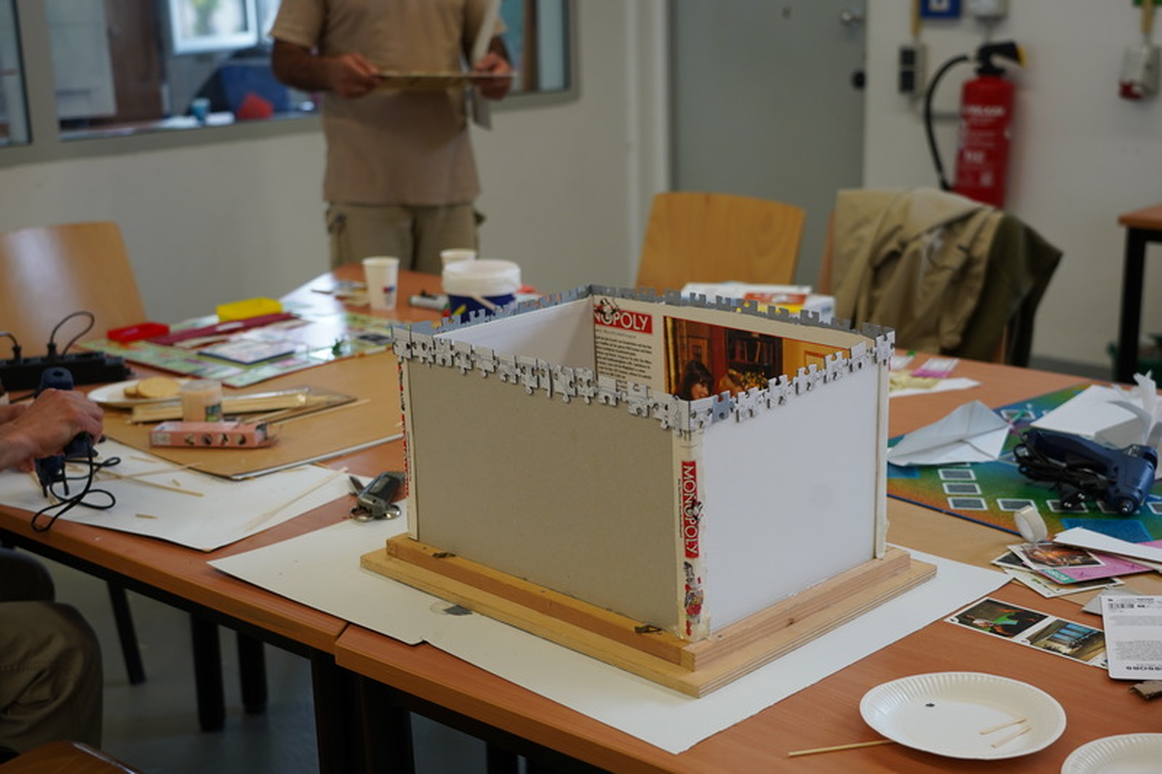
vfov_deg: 28.1
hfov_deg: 41.1
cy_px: 387
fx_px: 1549
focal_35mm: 48
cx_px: 581
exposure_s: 1/160
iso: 500
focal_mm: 48
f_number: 4
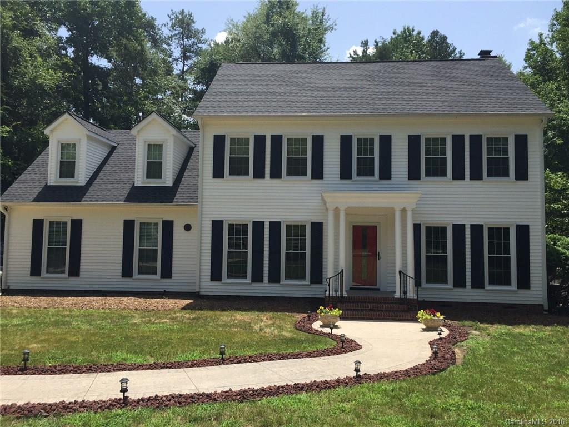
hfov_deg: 61.7
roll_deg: -1.0
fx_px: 477
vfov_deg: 48.2
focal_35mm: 29
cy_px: 214
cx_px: 284
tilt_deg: +2.3
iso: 32
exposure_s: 1/1582
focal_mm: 4.15
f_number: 2.2
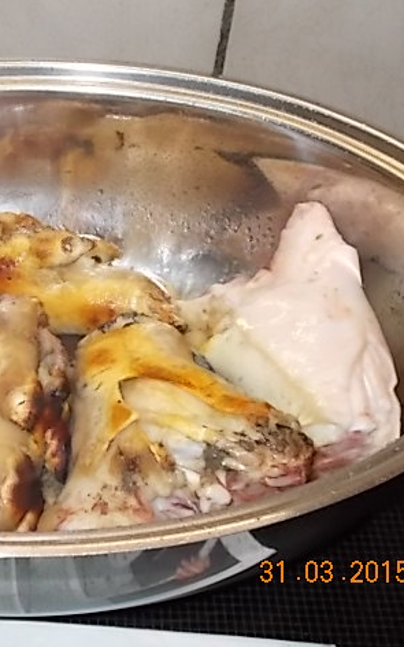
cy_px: 321
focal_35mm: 56
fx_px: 987
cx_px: 15
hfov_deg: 22.4
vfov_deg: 36.3
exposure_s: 1/30
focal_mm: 6.9
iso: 200
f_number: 3.9
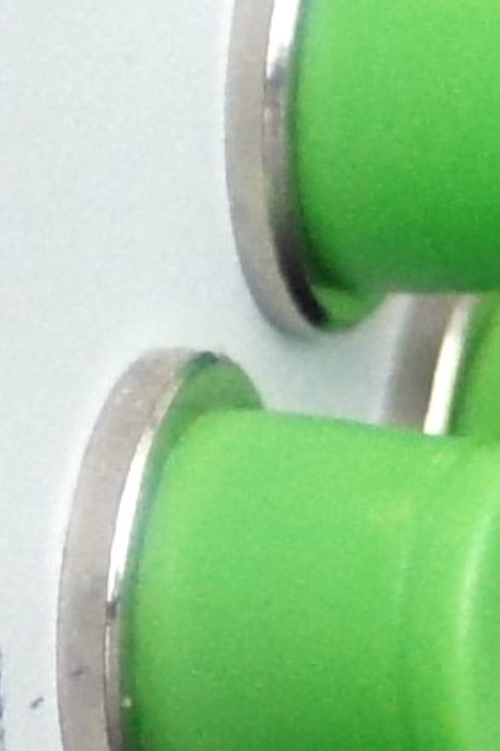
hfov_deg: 0.9
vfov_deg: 1.4
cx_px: -96
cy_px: 318
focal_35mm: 1488
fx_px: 31045
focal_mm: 85
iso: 800
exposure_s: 1/160
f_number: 4.5
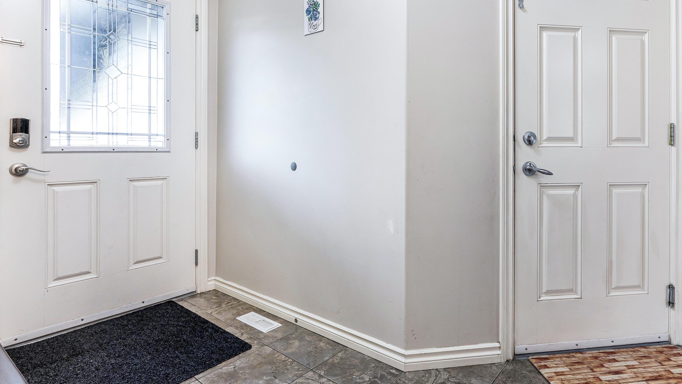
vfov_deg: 58.9
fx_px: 336
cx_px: 334
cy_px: 148
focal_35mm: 19
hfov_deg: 90.9
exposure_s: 1/1.43
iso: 200
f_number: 9.5
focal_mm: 11
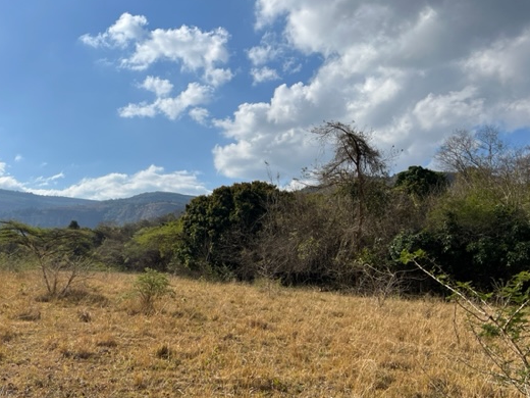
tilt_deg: +10.2
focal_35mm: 32
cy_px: 205
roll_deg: -3.2
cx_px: 221
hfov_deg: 56.5
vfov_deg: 44.2
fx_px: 490
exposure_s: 1/8000
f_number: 1.5
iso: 50
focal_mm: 5.7
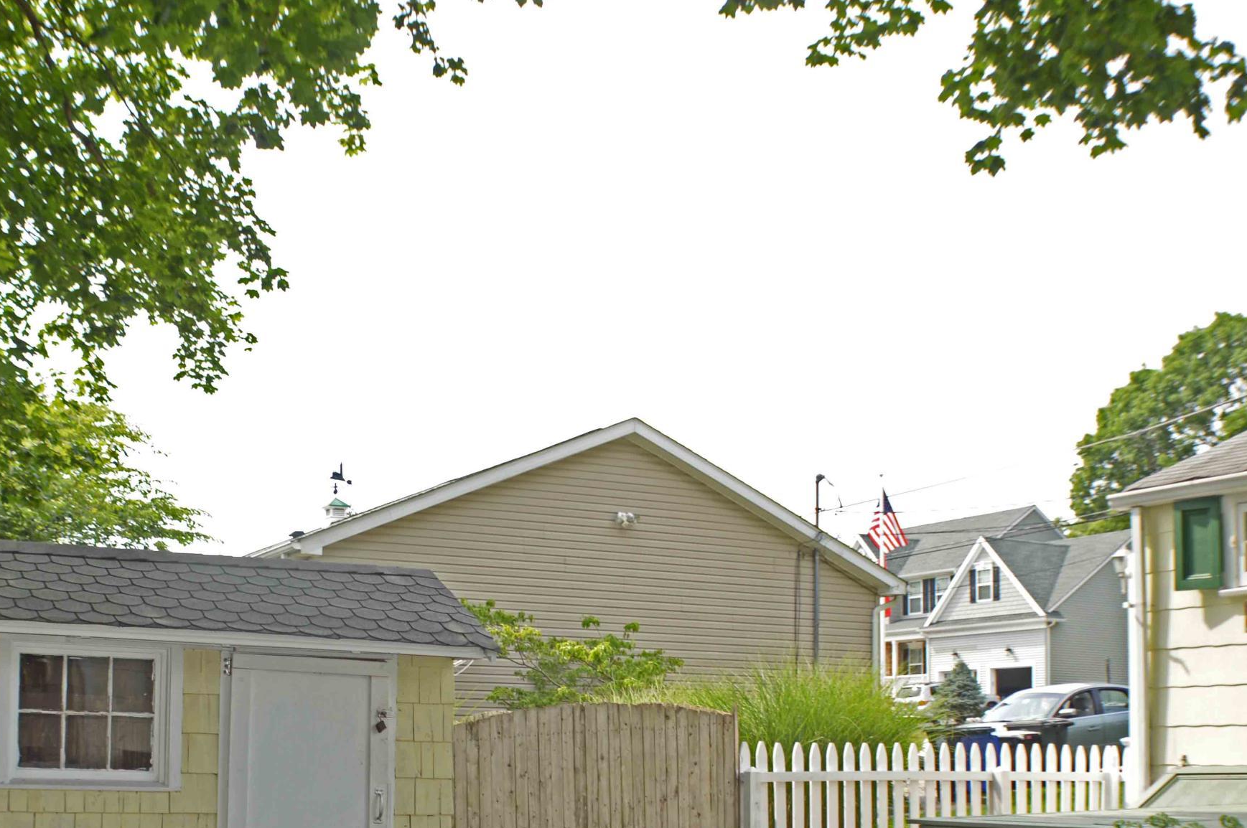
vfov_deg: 23.3
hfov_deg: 34.7
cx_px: 401
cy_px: 692
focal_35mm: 57
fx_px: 1972
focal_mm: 22
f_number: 4
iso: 100
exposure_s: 1/200
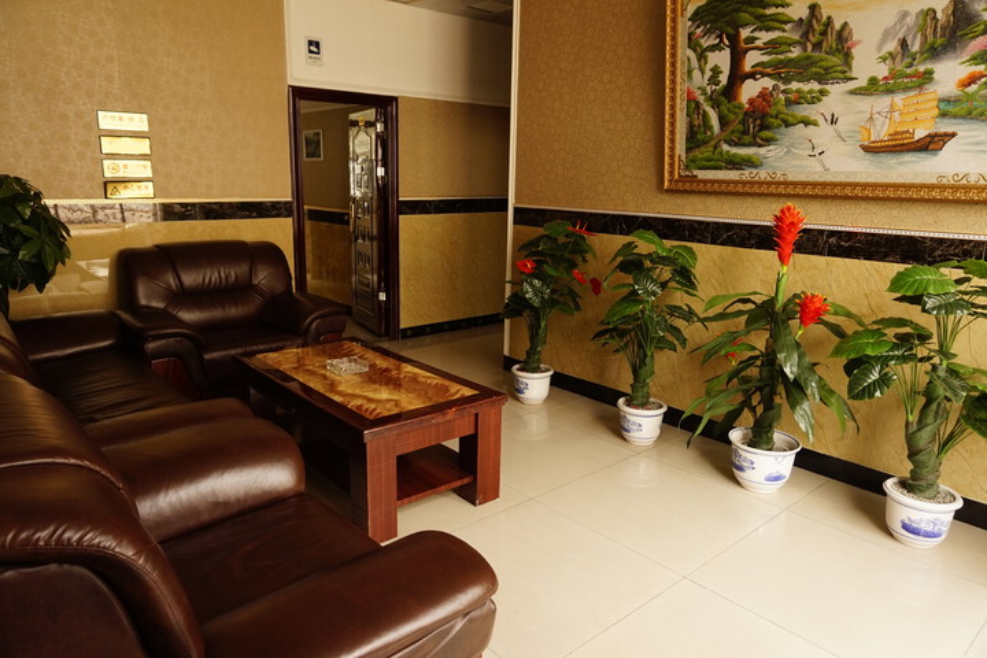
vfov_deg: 53.1
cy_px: 329
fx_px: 658
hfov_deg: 73.7
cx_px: 494
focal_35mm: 24
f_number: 4
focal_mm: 16
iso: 320
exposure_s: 1/60
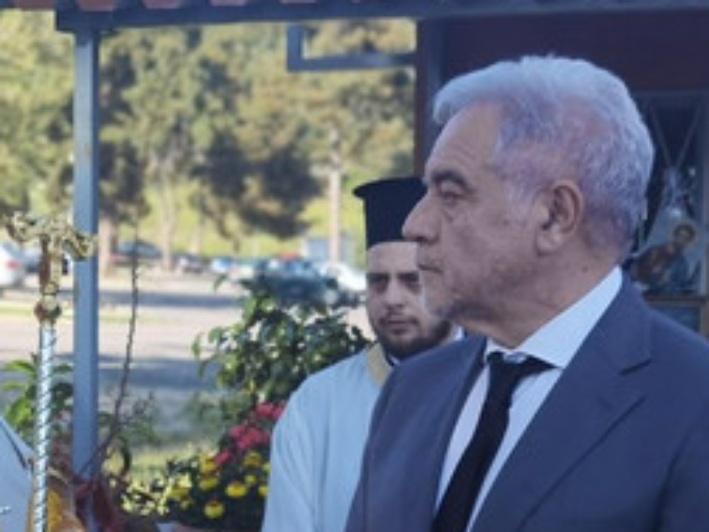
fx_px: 1925
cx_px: 135
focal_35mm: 94
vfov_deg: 15.6
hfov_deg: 20.6
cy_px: 459
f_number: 1.9
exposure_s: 1/1261
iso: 50
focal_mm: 6.71
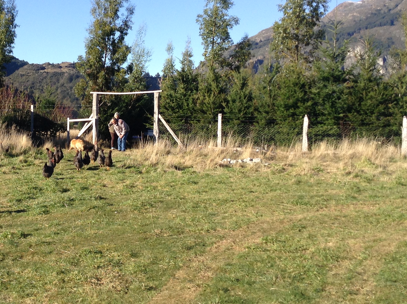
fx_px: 658
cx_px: 82
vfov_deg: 26.0
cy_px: 127
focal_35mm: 56
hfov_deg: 33.4
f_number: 2.4
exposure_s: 1/666
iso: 25
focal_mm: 3.3
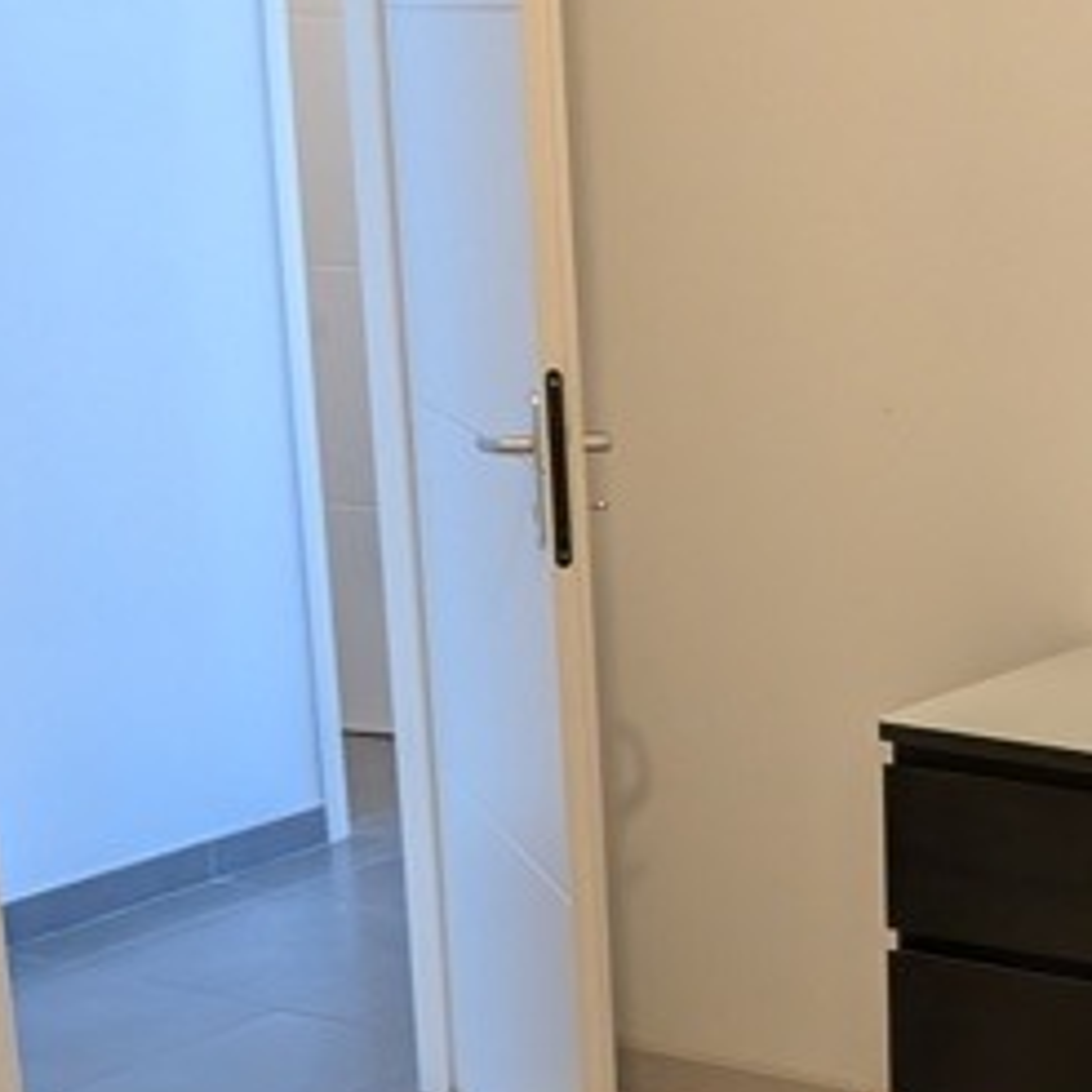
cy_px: 781
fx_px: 2463
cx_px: 1483
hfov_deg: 22.0
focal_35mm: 69
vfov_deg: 24.8
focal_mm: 4.53
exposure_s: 1/100
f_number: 1.7
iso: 429
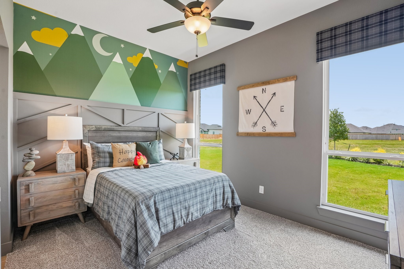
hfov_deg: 96.7
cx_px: 202
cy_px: 134
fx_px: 180
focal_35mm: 16
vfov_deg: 73.7
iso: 400
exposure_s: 1/60
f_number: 8
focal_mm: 16
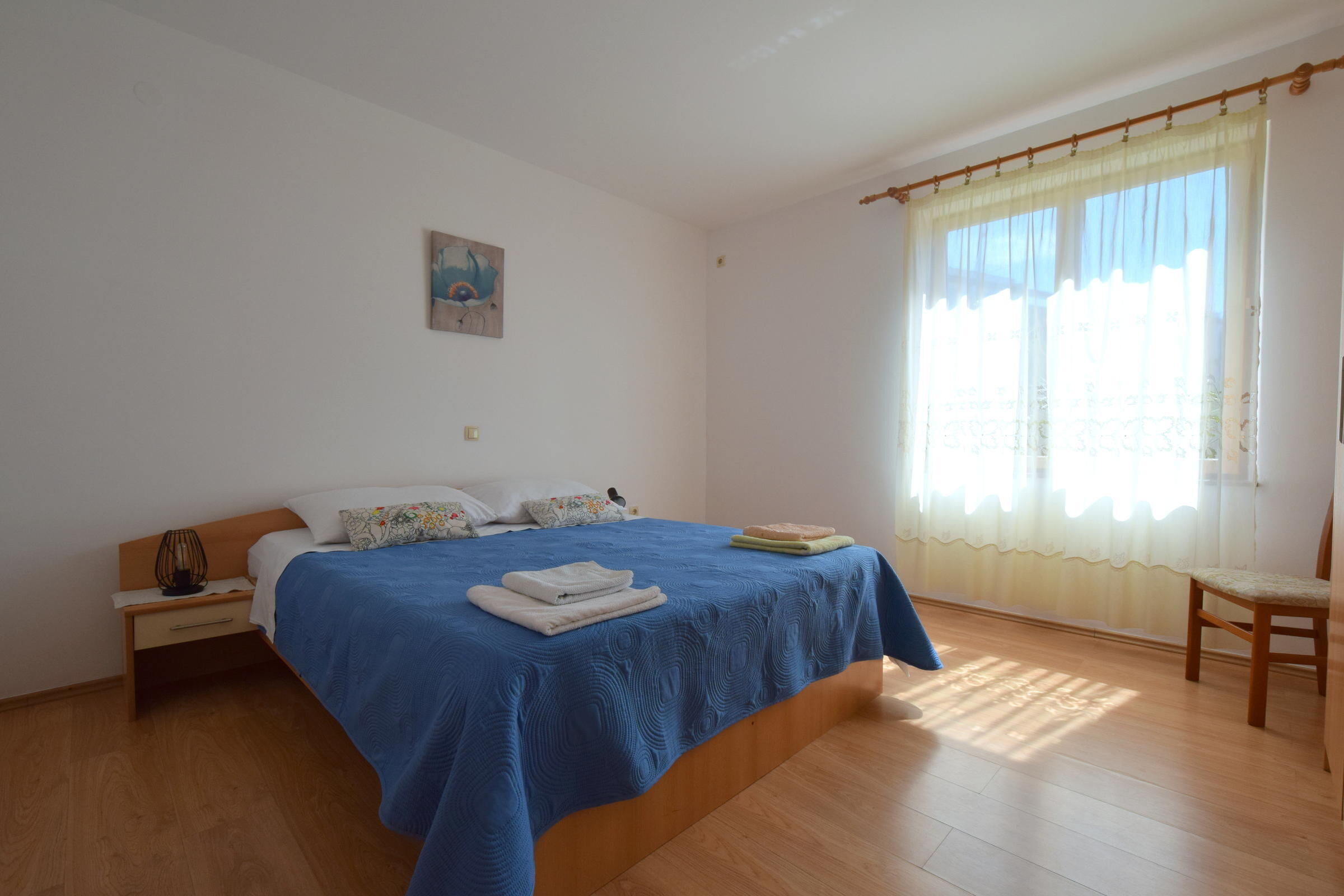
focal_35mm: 15
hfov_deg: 100.4
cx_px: 672
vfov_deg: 77.3
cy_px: 448
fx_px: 560
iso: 400
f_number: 8
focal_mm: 10
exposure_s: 1/250
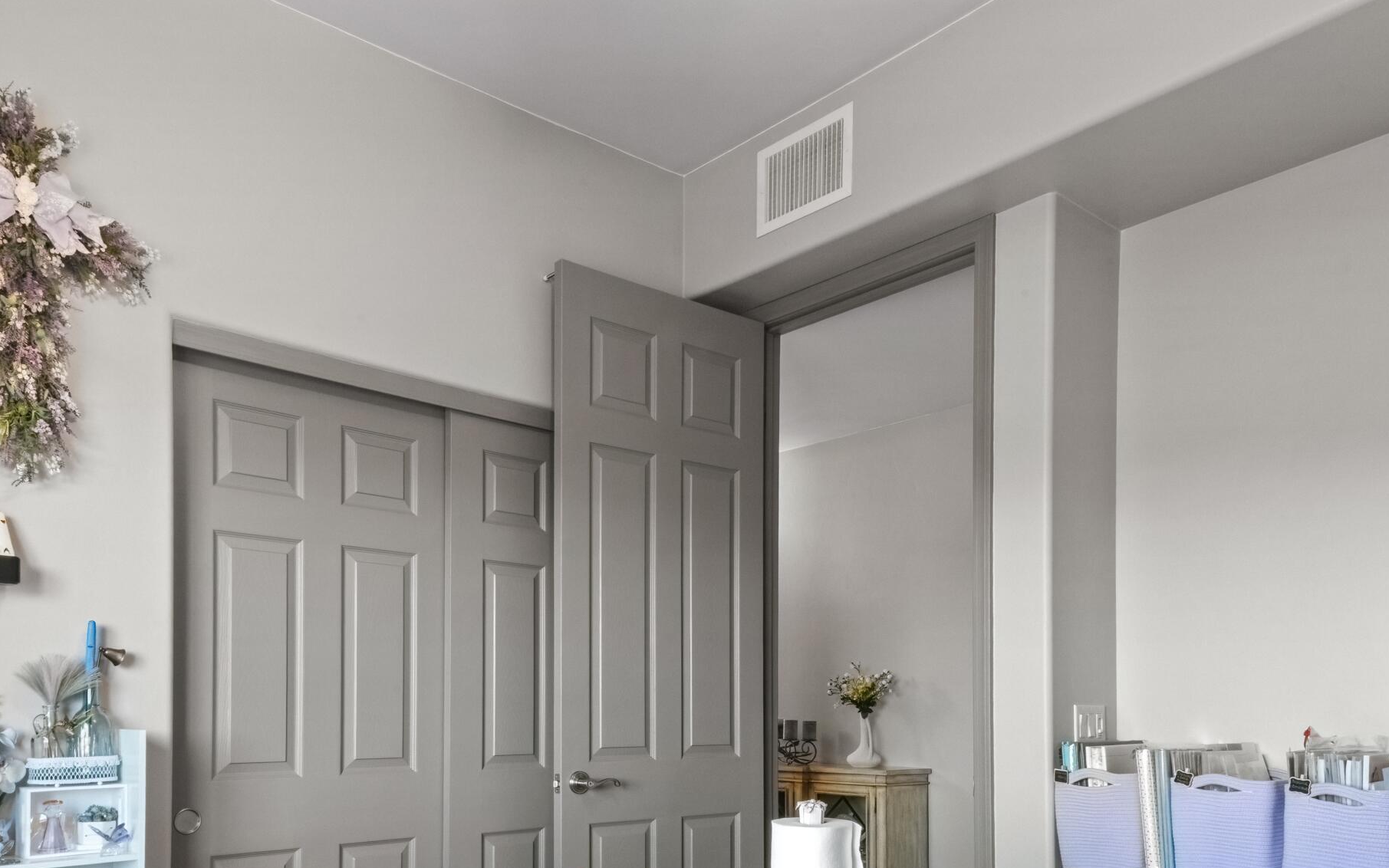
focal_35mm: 27
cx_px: 646
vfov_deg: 42.7
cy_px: 761
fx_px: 1022
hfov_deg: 68.3
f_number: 22
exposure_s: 1.3
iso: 800
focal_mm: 16
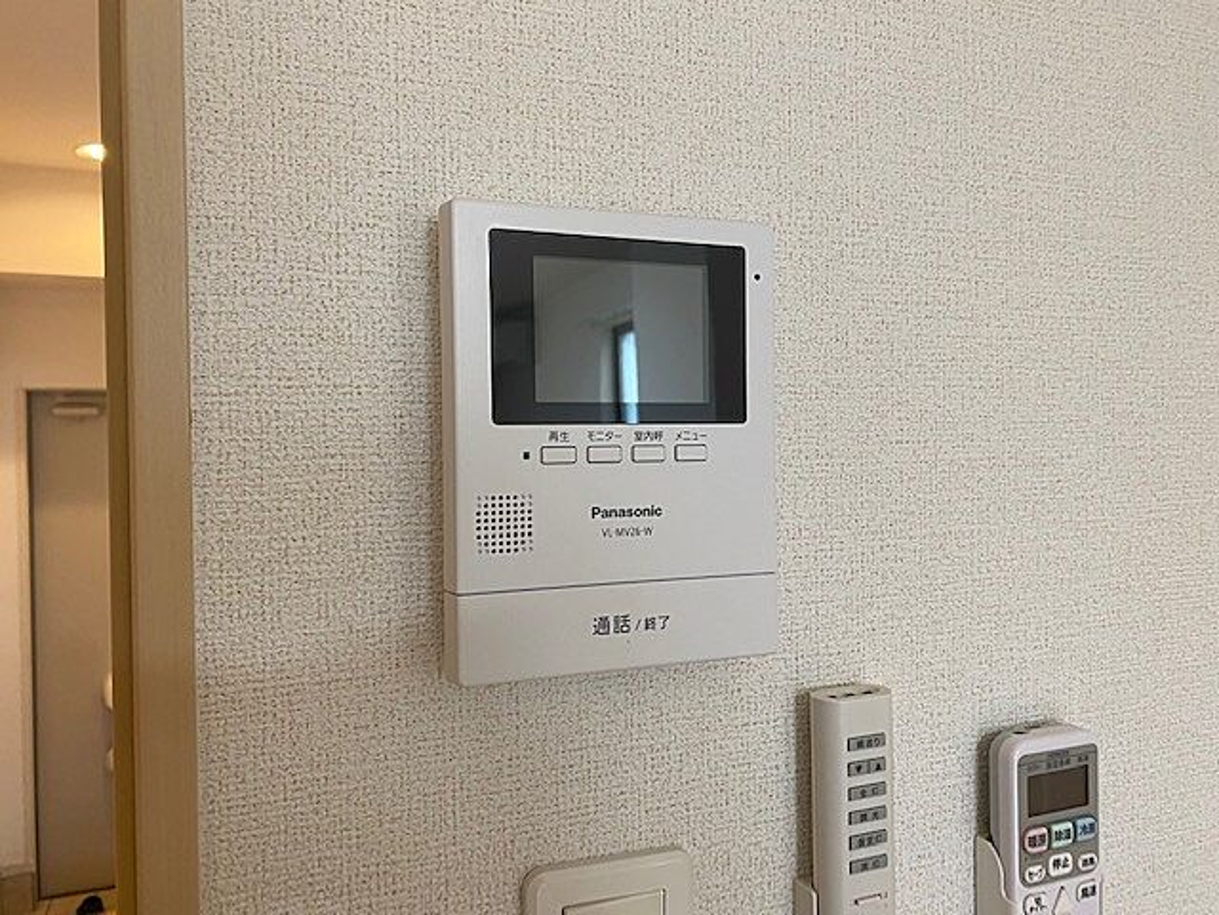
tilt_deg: +1.0
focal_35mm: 26
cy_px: 458
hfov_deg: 67.3
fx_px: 916
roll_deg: +0.7
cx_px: 610
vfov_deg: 53.1
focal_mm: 4.25
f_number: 1.8
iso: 125
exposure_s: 1/60
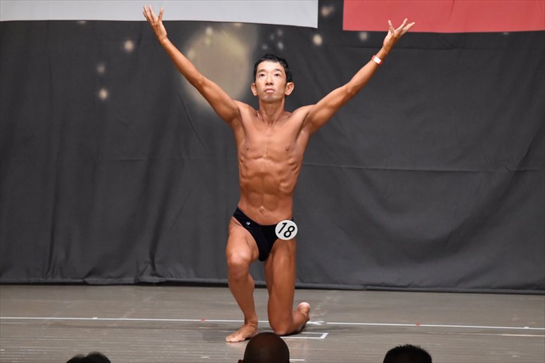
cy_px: 182
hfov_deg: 7.6
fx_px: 4086
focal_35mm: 270
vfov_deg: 5.1
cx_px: 272
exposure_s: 1/400
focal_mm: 180
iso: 6400
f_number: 5.6
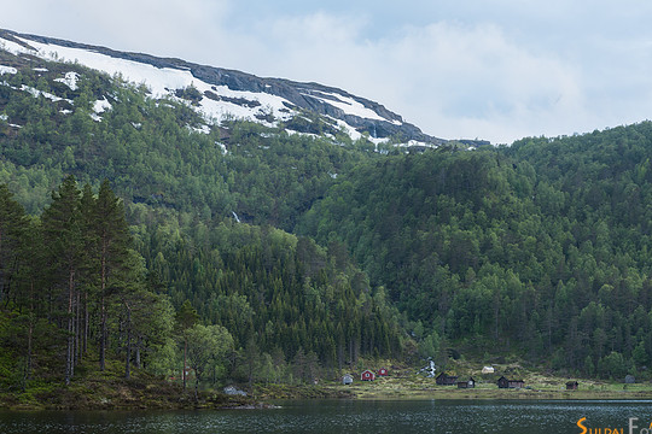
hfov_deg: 26.3
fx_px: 1394
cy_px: 224
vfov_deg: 17.7
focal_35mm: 77
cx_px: 348
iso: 100
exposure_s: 1/10
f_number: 11
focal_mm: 70
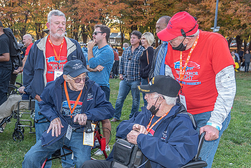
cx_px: 88
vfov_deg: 31.4
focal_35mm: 43
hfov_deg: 45.2
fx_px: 298
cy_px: 90
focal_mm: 31
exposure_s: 1/250
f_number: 4.5
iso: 500
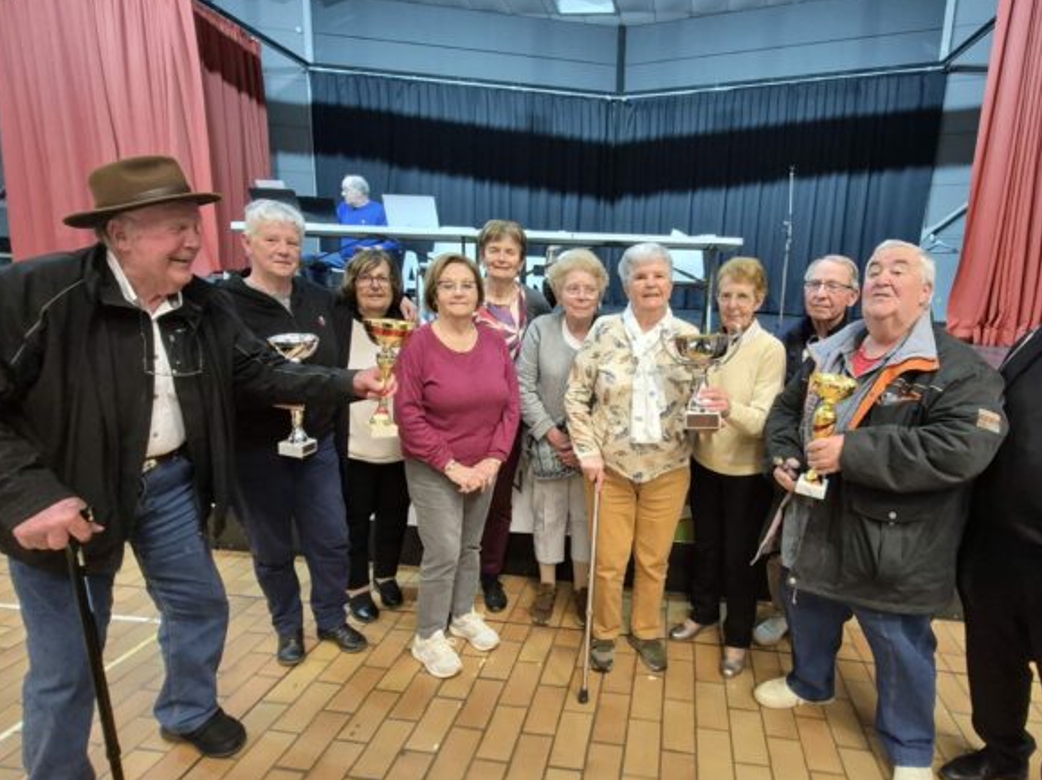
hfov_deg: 86.9
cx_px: 613
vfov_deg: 71.6
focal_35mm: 18
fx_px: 542
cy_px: 385
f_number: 2.2
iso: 500
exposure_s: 1/50
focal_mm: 1.74
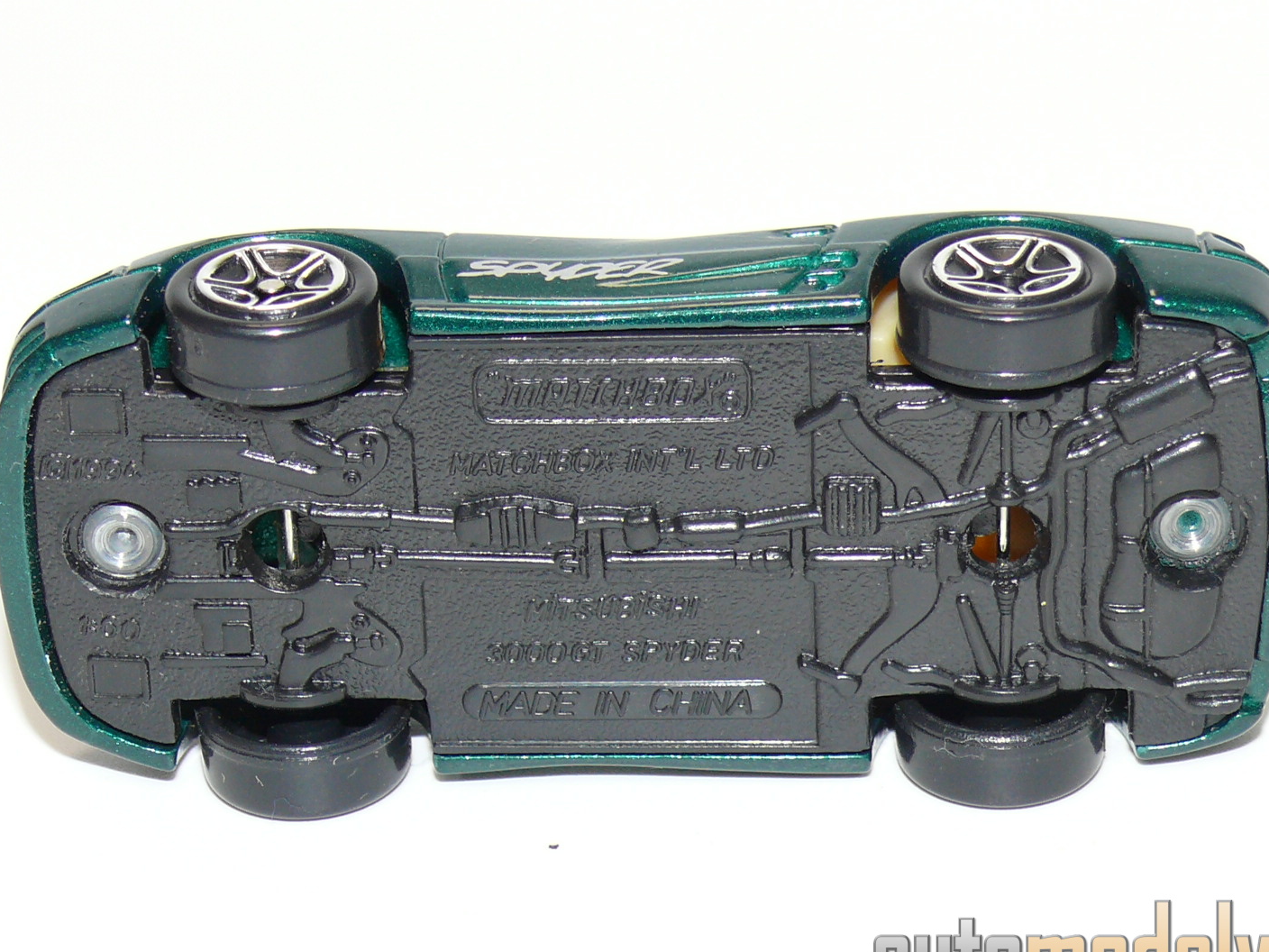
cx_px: 665
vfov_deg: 11.9
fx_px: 4582
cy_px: 497
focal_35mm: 125
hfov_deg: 15.8
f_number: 4
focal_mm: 14
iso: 100
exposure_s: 1/30
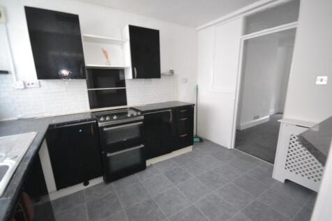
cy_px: 110
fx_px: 138
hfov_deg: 100.4
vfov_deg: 77.3
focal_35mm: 15
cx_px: 166
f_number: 4
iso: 3200
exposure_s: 1/4
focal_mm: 10
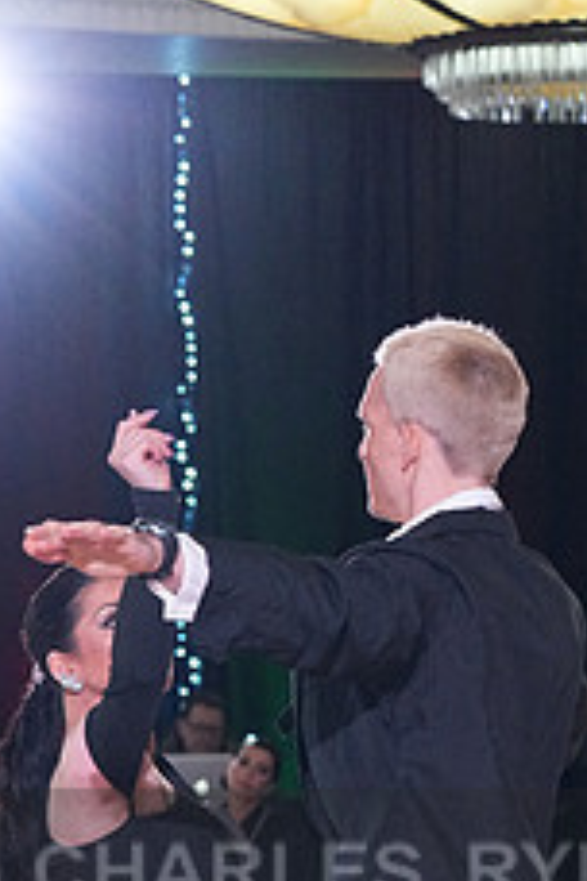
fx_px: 5111
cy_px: 920
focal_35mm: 209
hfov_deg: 6.6
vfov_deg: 9.8
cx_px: 272
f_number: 5
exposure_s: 1/400
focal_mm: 82
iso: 6400
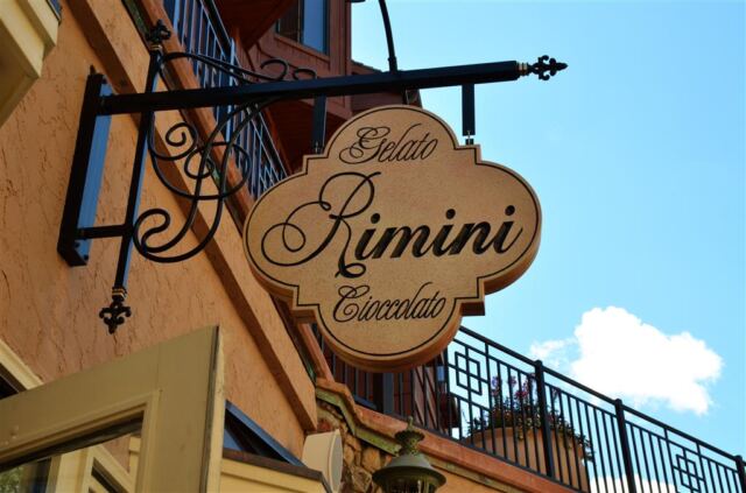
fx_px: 1116
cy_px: 246
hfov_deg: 37.0
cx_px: 373
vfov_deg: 24.9
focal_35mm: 54
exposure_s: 1/60
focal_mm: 36
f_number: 13
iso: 100
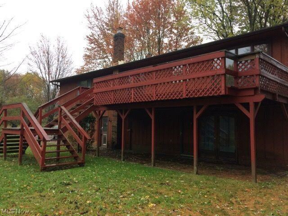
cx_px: 144
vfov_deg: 48.2
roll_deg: -0.5
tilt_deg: +2.2
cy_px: 108
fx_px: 241
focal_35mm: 29
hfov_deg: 61.7
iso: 40
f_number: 2.2
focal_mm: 4.15
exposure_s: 1/30
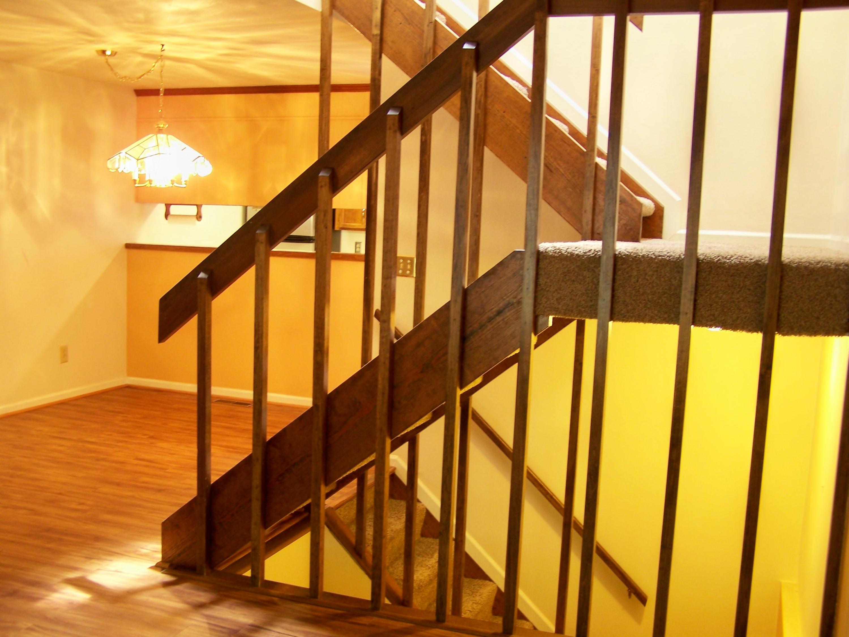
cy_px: 318
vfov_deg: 37.7
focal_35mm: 38
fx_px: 932
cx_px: 424
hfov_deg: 49.0
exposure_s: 1/2
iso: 64
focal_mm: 6.3
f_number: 2.8
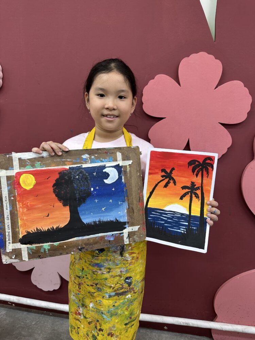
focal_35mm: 24
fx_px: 236
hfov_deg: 56.8
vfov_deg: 71.6
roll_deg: -3.1
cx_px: 128
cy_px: 170
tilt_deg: -12.4
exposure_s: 1/100
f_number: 1.78
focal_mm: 6.86
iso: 80
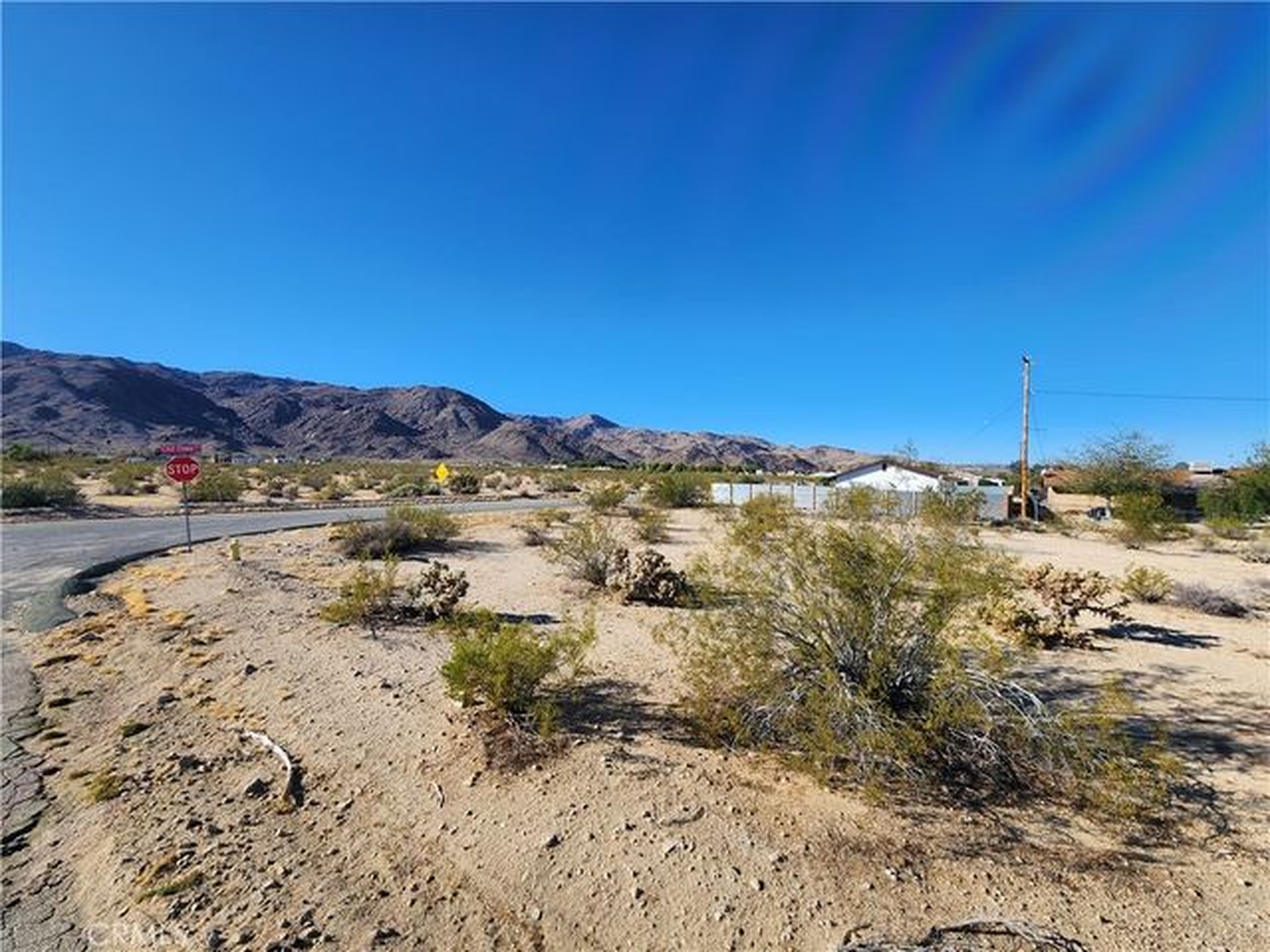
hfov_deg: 106.2
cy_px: 476
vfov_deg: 89.9
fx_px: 477
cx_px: 635
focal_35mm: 13
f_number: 2.2
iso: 50
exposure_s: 1/1819
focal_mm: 2.2
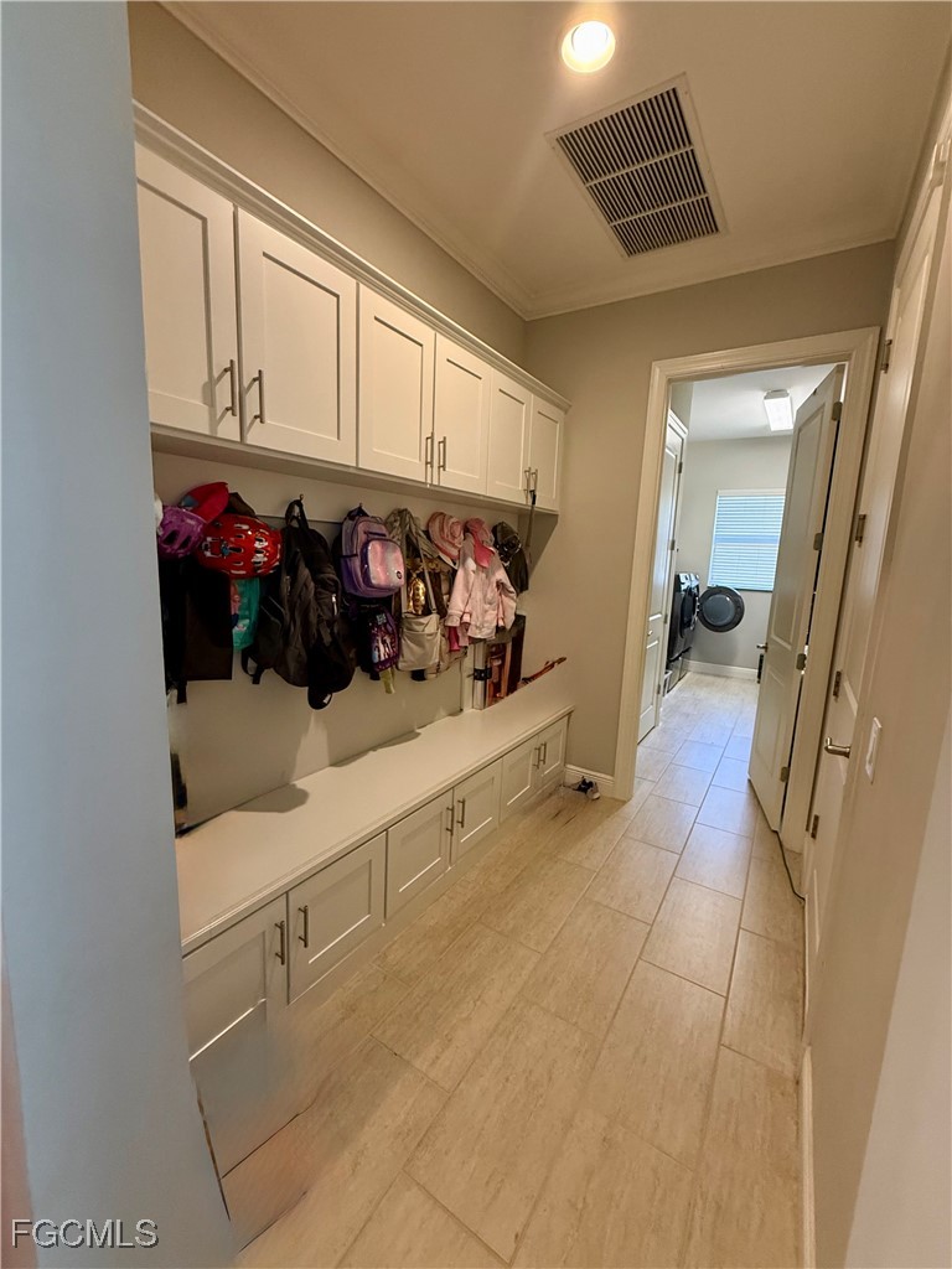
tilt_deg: -8.7
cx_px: 476
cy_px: 634
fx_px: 513
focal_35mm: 14
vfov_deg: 102.1
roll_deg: -2.9
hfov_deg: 85.7
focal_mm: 2.22
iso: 320
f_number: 2.2
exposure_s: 1/60
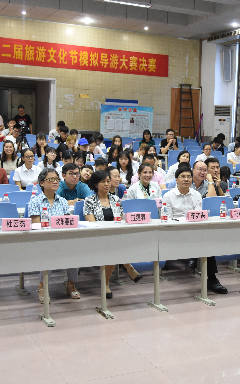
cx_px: 197
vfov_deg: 36.3
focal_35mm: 56
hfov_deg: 22.8
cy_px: 189
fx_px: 586
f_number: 4
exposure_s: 1/40
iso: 1250
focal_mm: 24
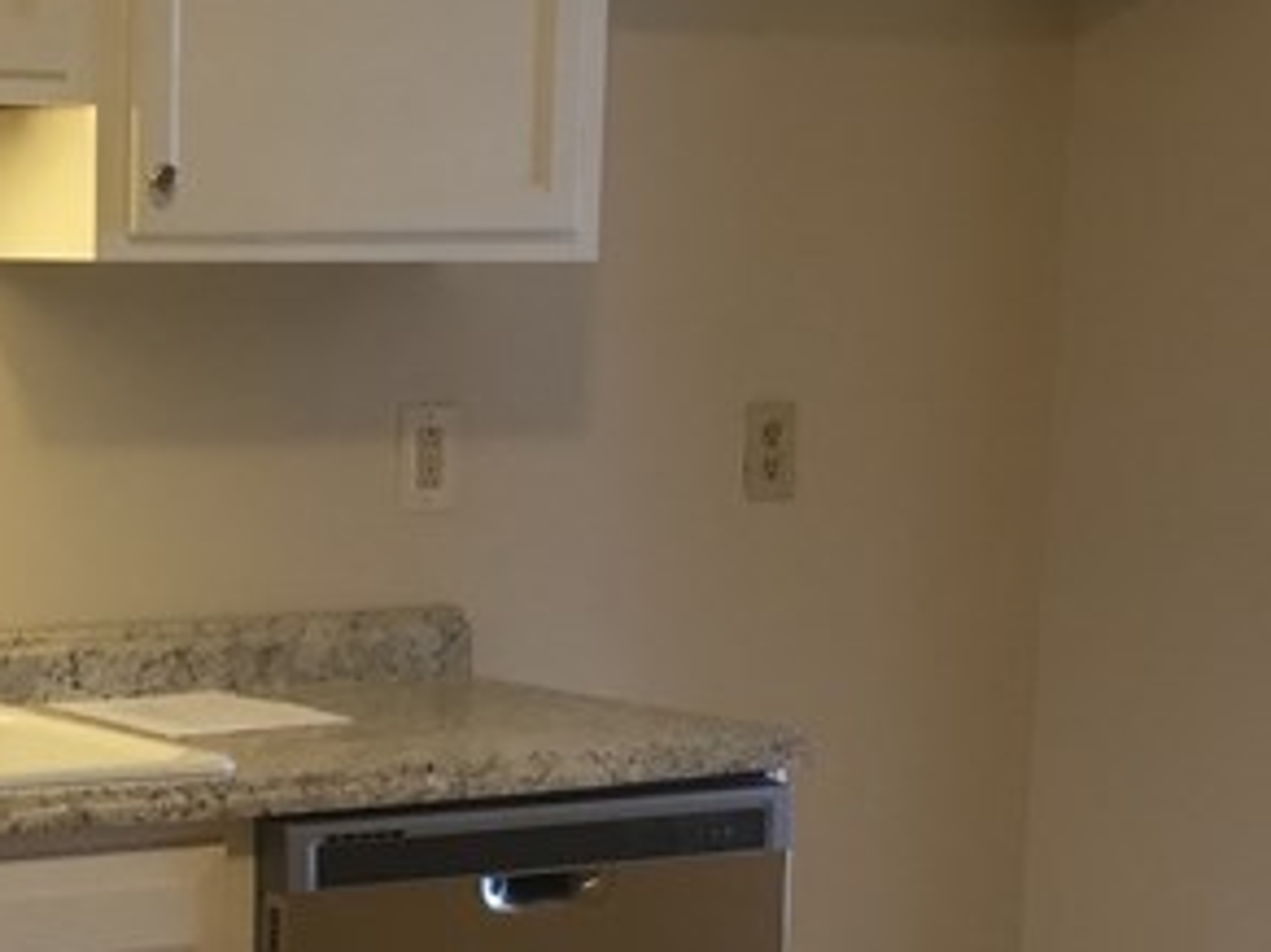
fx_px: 3744
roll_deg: -2.3
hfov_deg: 18.8
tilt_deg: -10.6
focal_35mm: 102
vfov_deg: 14.3
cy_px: 961
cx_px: 26
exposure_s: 1/30
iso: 64
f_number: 2.2
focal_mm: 4.15
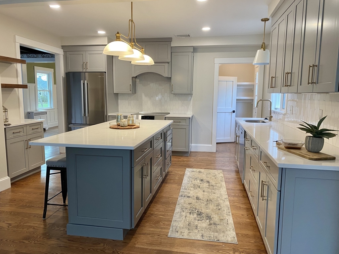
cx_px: 170
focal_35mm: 26
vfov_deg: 53.1
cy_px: 127
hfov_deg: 67.3
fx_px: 255
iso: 100
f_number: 1.8
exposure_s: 1/60
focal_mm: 4.25
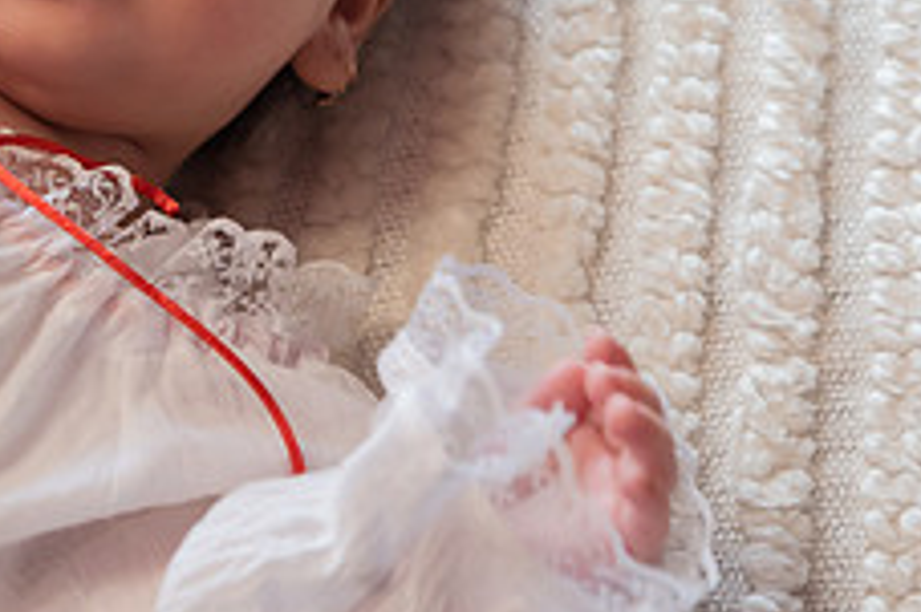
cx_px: 280
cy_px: 102
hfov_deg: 11.7
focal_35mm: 175
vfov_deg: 7.8
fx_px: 4474
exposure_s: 1/200
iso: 400
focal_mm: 55
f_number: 3.2
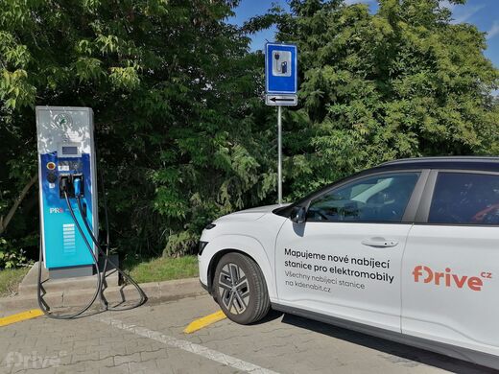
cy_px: 187
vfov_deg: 48.2
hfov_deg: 61.7
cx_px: 250
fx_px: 418
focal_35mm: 29
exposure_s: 1/1961
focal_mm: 5.3
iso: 50
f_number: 1.8
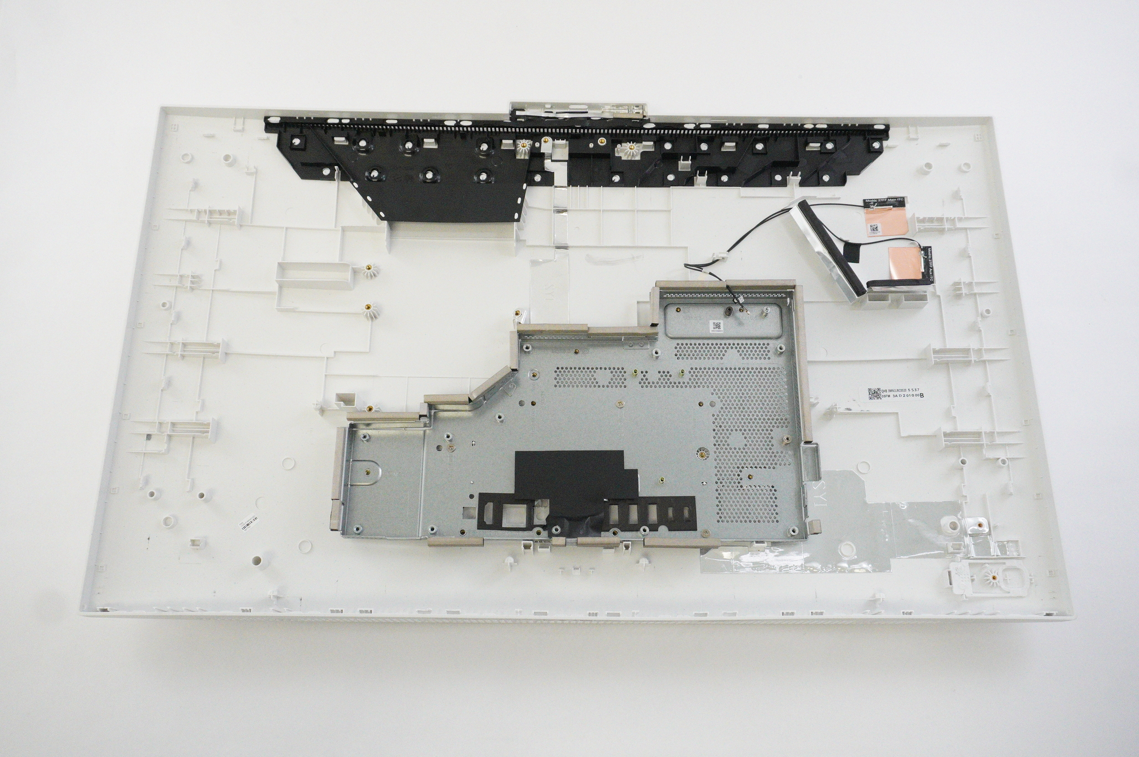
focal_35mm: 28
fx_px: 901
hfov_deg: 64.6
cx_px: 570
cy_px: 378
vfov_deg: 45.6
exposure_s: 1/400
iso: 6400
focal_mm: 19
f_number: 5.6
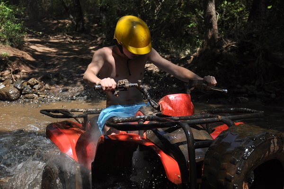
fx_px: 615
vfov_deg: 17.5
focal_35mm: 78
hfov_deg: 26.0
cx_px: 142
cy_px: 94
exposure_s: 1/1000
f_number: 5
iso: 400
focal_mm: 52
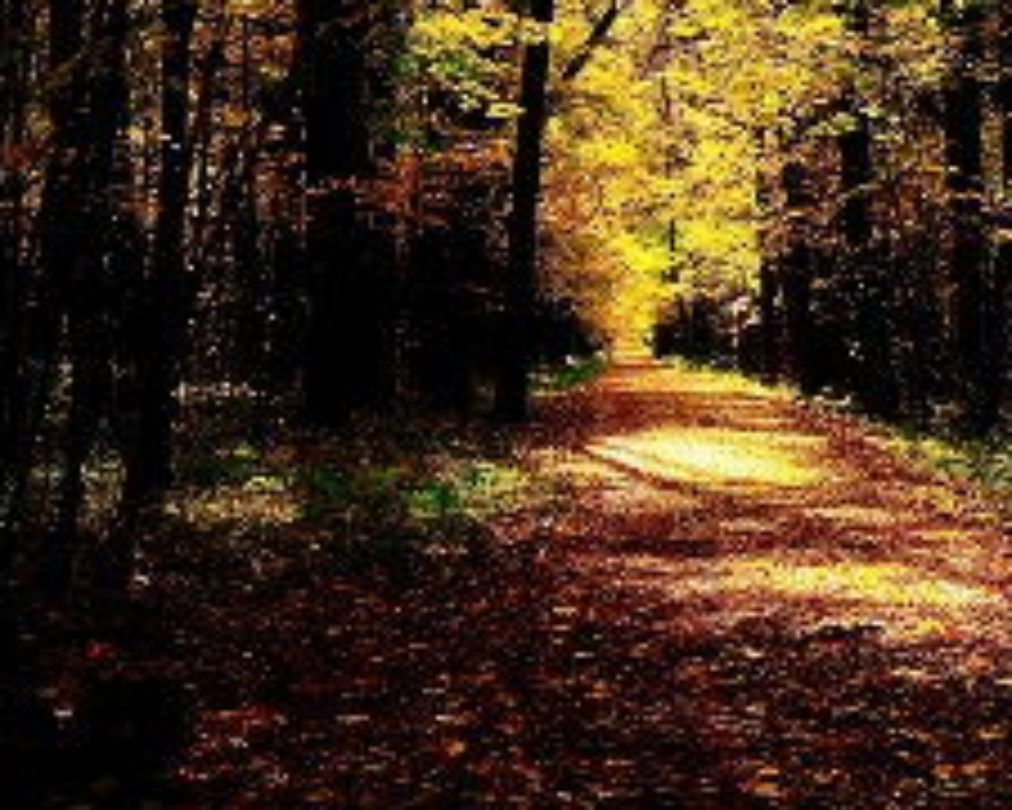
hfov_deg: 16.5
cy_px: 58
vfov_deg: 13.3
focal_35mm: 115
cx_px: 911
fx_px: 3447
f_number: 8
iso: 800
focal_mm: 35
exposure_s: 1/200
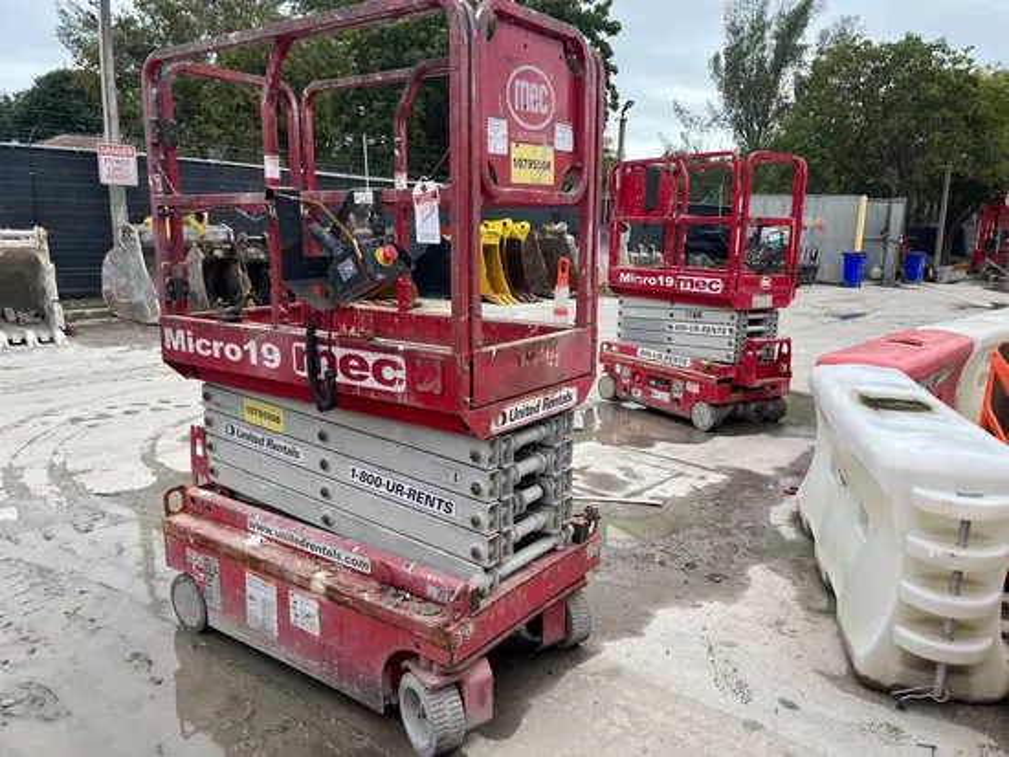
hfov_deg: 67.3
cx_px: 504
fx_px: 758
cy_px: 378
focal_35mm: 26
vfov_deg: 53.1
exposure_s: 1/1441
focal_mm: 5.1
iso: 50
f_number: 1.6
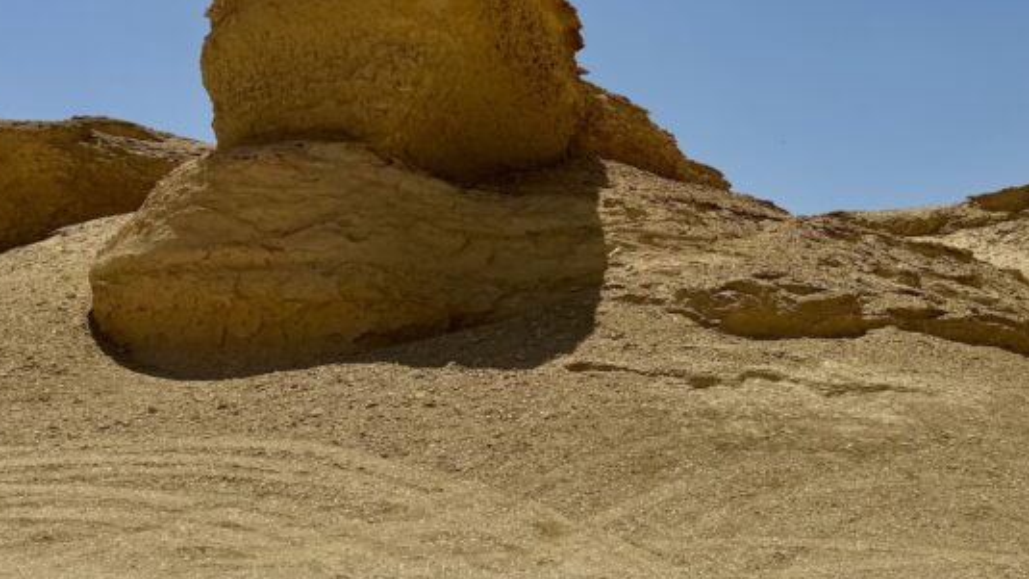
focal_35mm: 50
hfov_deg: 41.1
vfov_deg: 23.9
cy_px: 212
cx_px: 617
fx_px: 1364
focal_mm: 6.76
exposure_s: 1/12346
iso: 80
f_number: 1.78
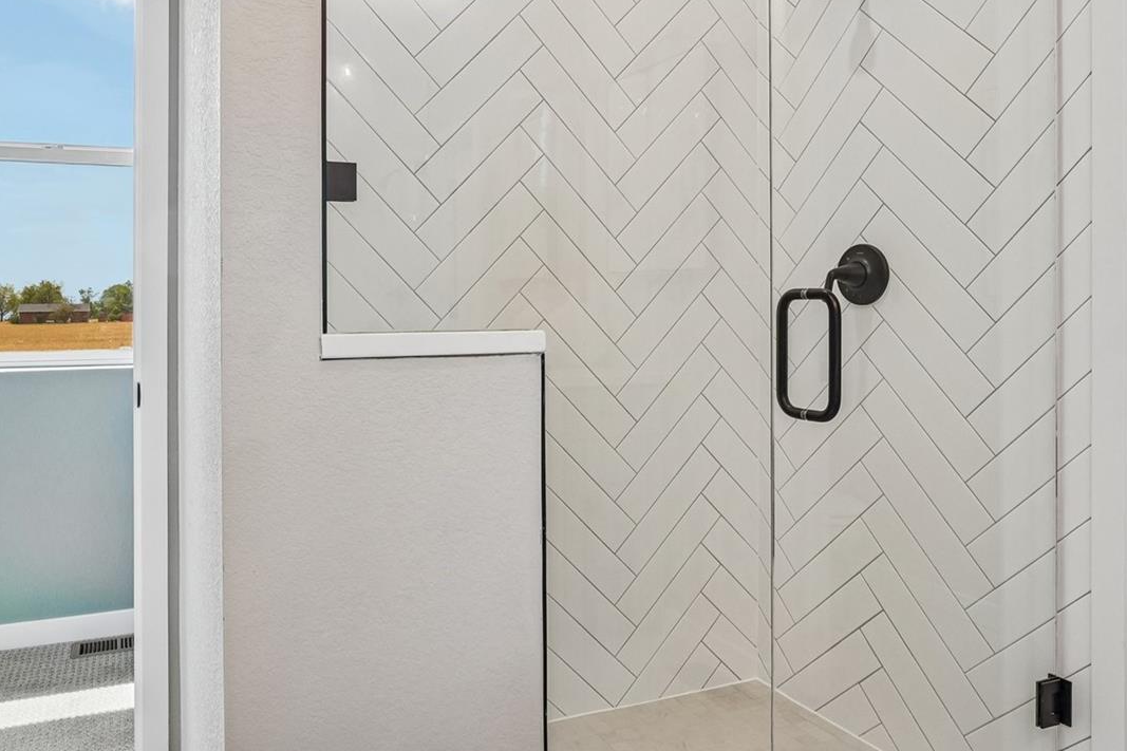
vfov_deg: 51.4
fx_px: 775
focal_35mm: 25
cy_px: 300
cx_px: 437
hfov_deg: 71.1
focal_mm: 11
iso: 100
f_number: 8
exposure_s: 1/30
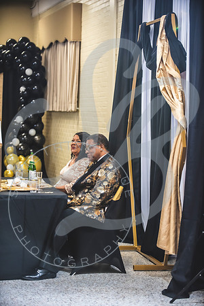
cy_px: 153
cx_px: 102
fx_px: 867
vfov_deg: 20.0
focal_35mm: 102
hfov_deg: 13.4
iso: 1600
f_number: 2.8
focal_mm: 102
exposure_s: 1/250
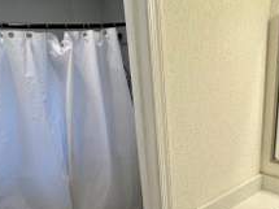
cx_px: 147
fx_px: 234
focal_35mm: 29
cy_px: 149
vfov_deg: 46.9
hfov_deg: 61.7
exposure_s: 1/120
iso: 80
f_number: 1.8
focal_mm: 1.57
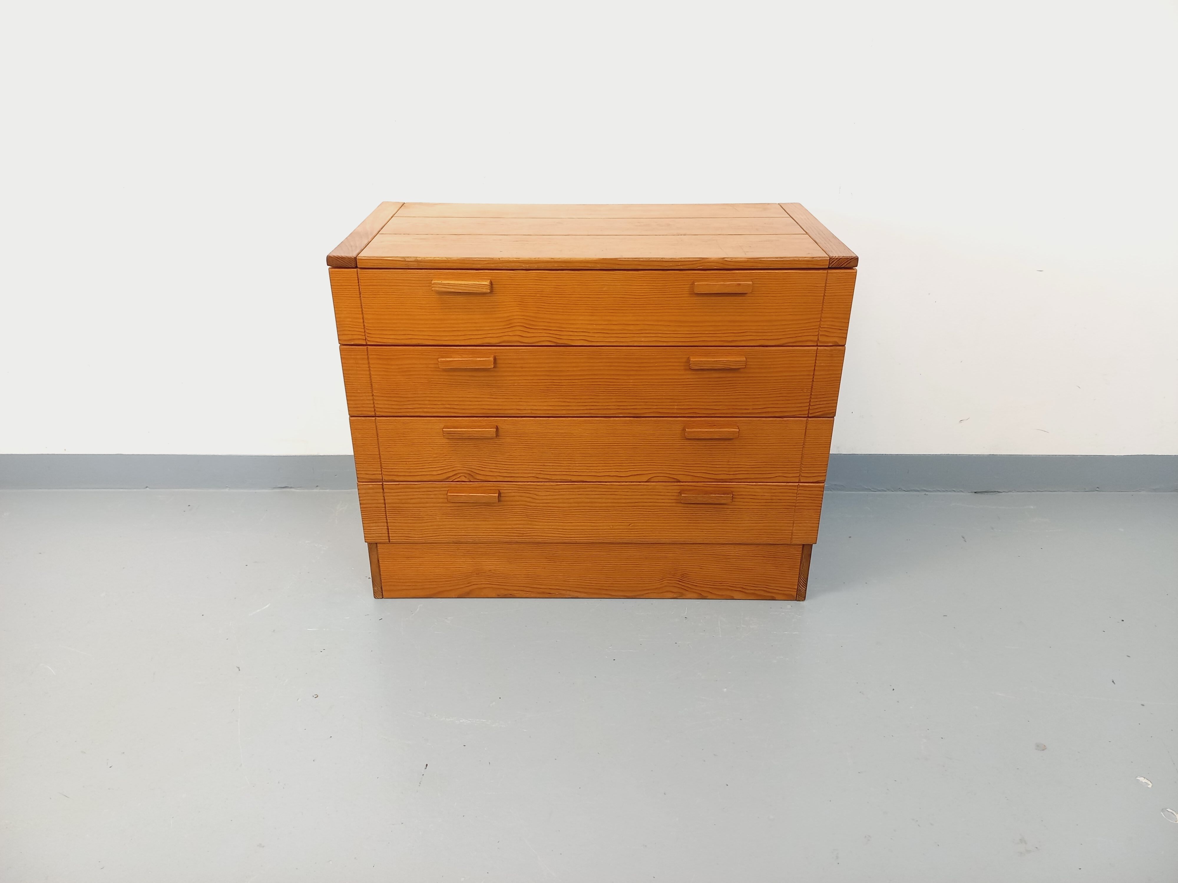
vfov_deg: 54.9
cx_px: 589
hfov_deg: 69.4
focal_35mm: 25
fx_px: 851
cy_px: 442
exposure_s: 1/50
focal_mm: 4.65
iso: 200
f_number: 1.8
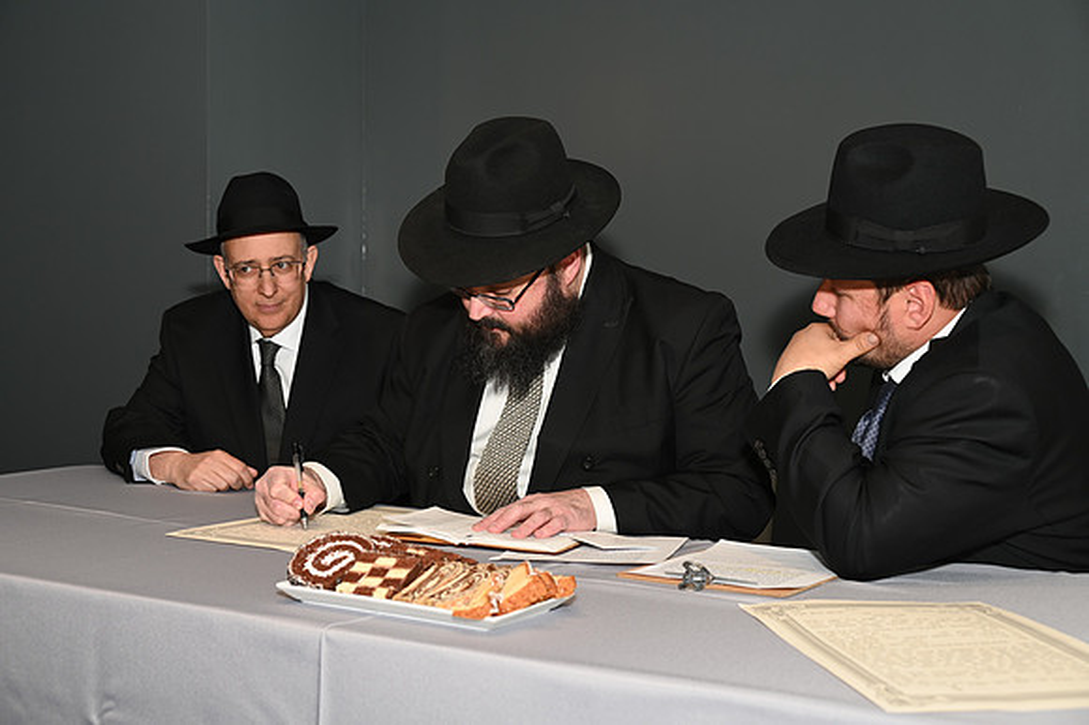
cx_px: 544
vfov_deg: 29.8
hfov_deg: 43.6
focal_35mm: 45
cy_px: 362
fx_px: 1360
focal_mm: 45
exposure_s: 1/125
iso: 500
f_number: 5.3
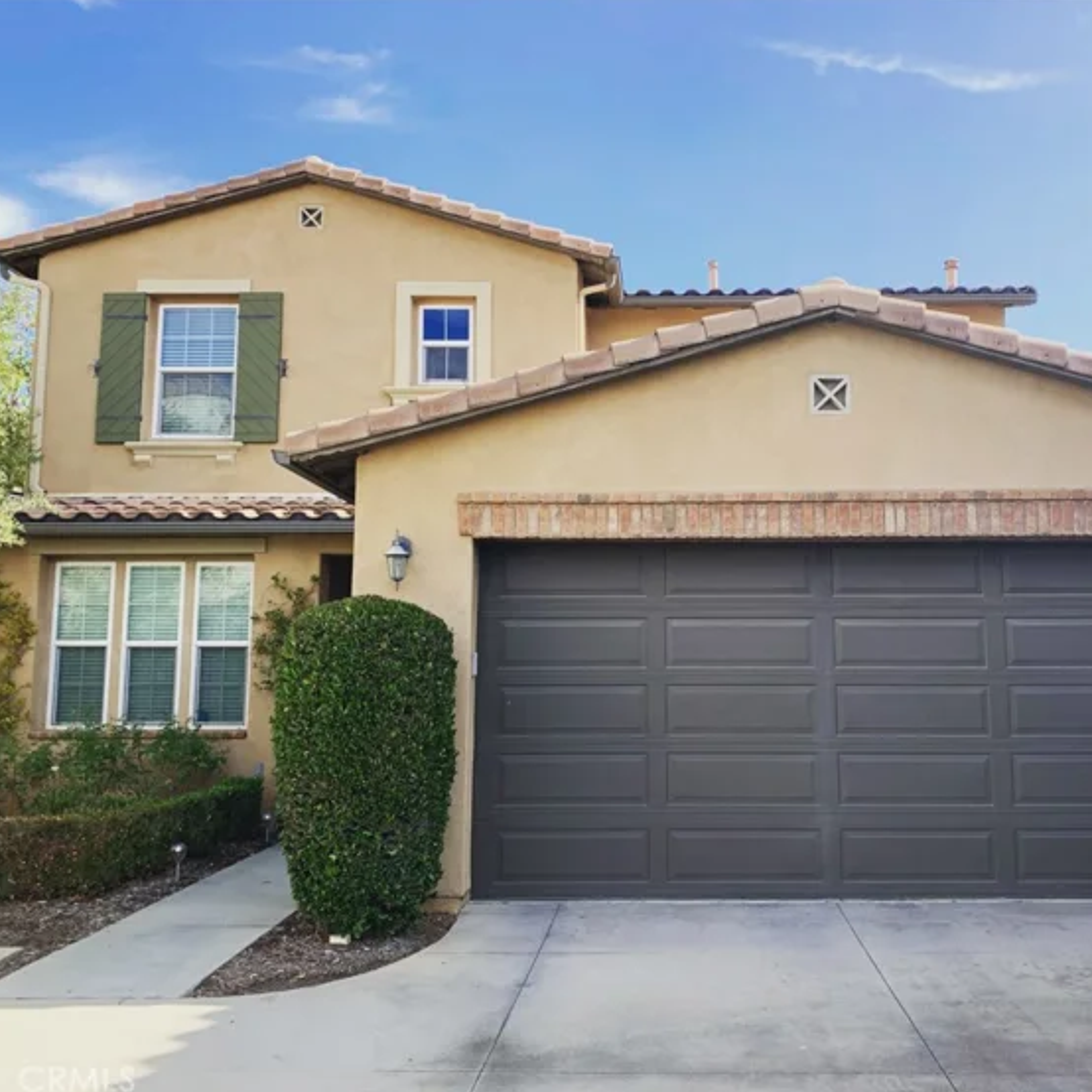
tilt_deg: +6.4
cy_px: 548
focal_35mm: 31
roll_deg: -0.1
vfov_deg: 52.5
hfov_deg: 52.1
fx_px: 1106
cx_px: 665
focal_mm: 4.25
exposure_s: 1/962
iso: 25
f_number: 1.8
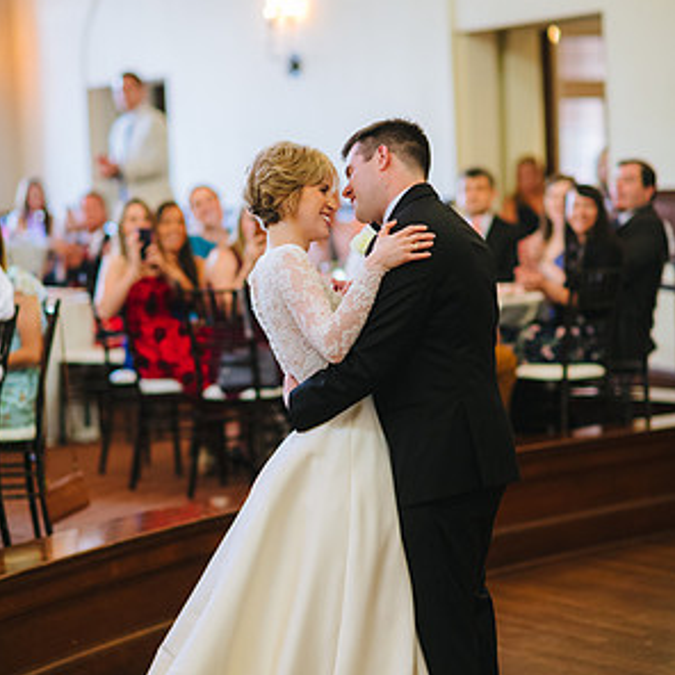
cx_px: 338
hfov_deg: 15.8
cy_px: 367
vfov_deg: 15.8
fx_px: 2427
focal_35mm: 110
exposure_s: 1/250
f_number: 2
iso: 1600
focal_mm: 85
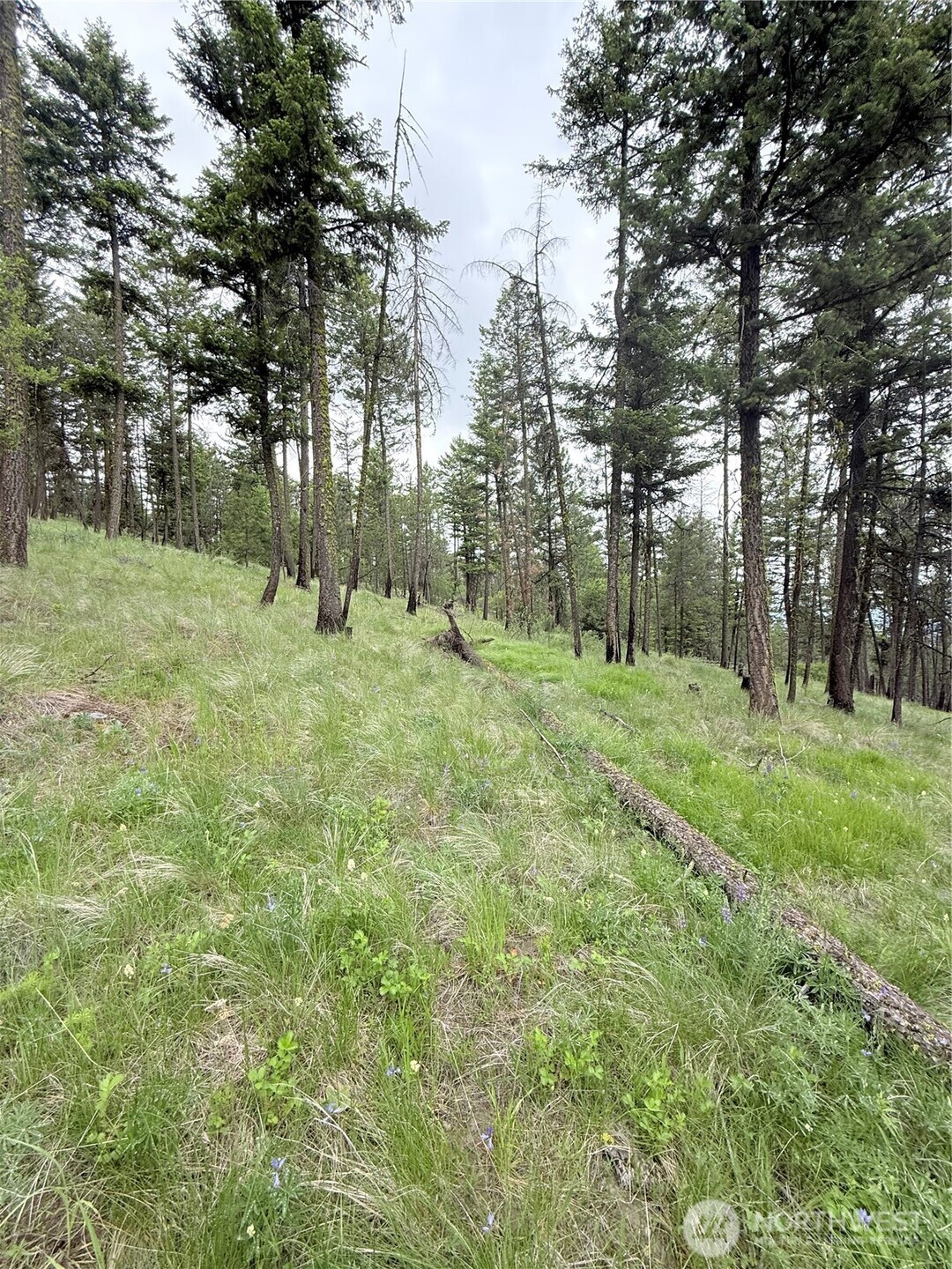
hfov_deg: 85.7
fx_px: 513
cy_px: 634
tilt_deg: +1.6
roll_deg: +2.8
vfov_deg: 102.1
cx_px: 476
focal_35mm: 14
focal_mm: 2.22
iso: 64
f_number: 2.2
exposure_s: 1/472
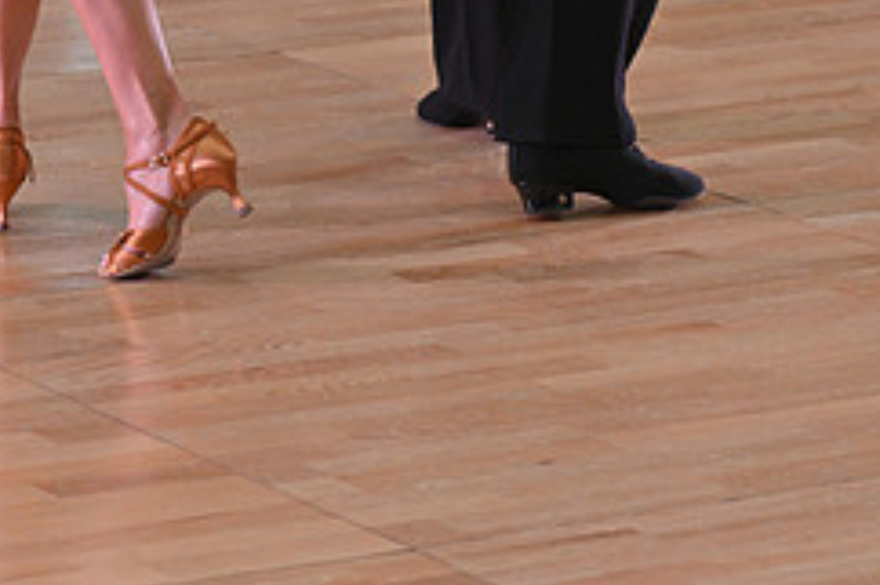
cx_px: 213
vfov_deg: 5.4
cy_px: -418
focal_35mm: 252
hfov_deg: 8.2
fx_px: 6156
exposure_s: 1/320
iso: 2000
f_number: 5
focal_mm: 105
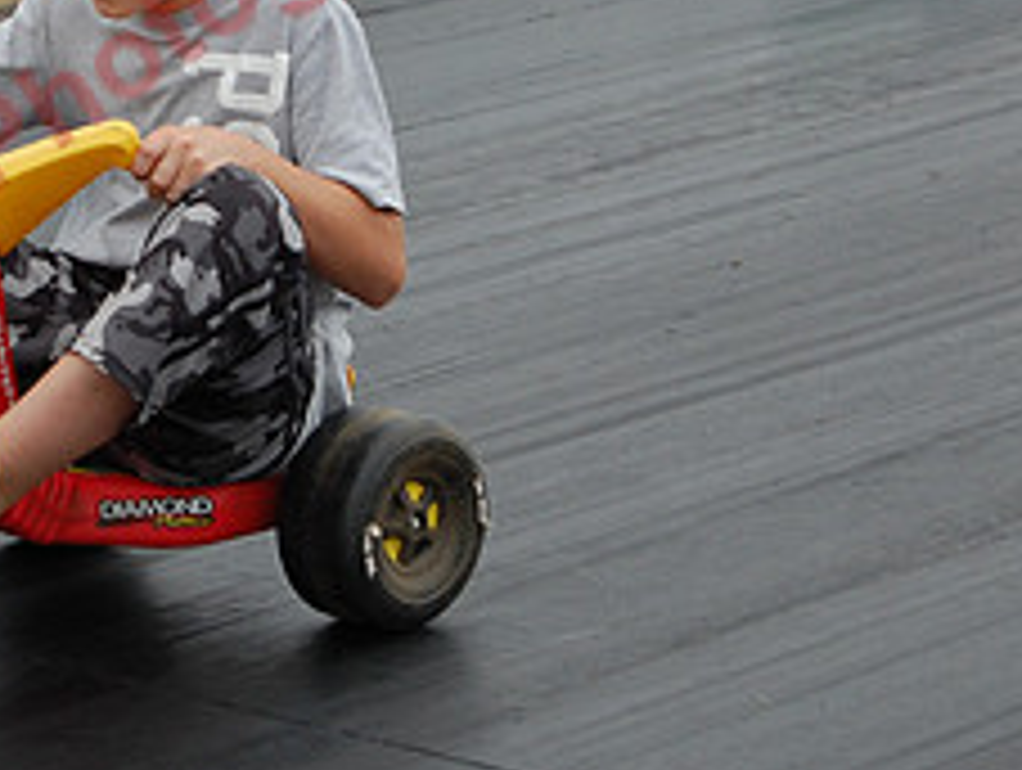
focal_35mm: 202
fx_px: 5980
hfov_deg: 9.7
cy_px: 153
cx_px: 32
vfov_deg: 7.4
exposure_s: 1/1000
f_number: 5.6
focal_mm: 55
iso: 400
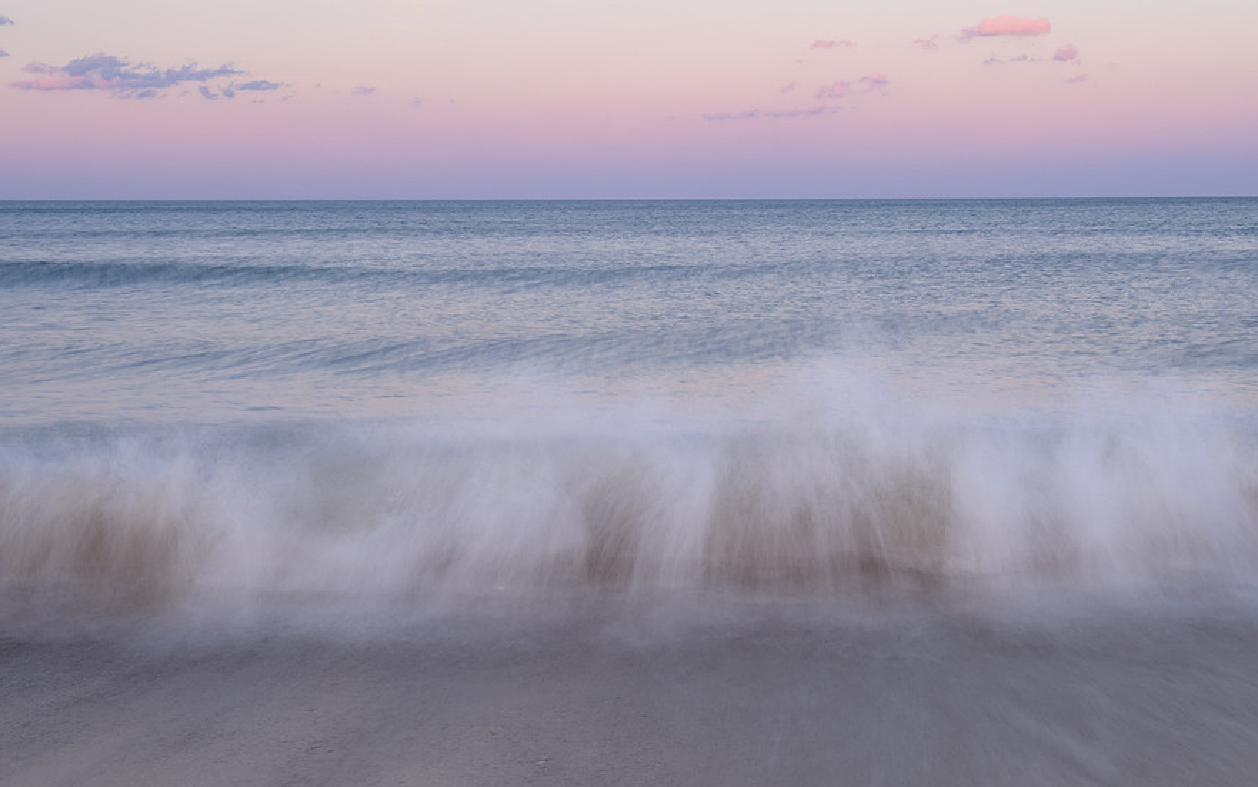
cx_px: 742
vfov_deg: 27.6
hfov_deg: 43.3
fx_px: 1577
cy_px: 606
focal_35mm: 46
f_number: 14
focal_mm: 28
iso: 50
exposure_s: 1/1.67
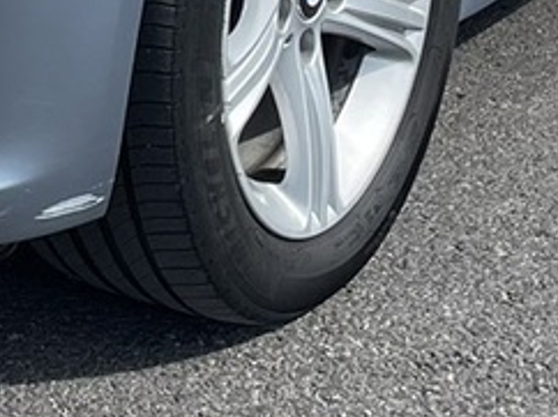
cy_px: -417
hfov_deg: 11.3
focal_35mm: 172
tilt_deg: -6.8
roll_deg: +0.2
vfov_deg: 8.2
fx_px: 2770
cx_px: -134
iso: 32
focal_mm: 4.2
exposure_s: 1/2304
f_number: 1.6
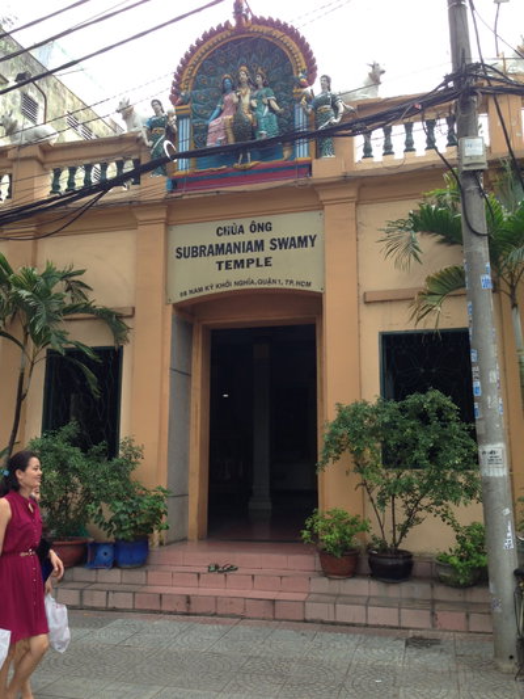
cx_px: 262
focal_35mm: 33
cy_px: 350
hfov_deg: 43.0
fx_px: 666
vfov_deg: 55.3
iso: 50
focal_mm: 4.12
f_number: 2.4
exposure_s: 1/215
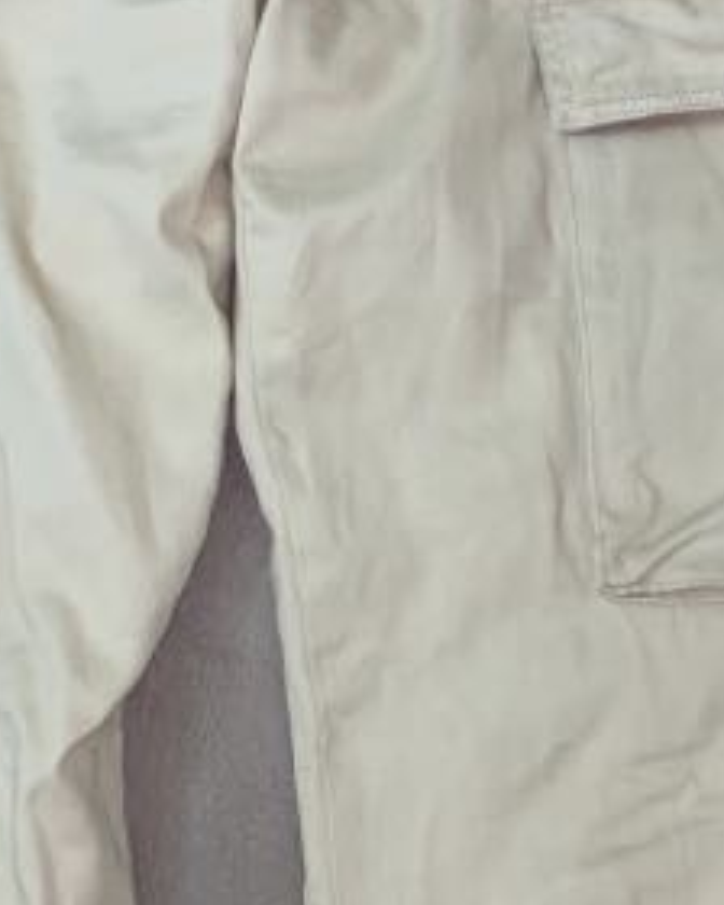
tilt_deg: -86.5
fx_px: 2625
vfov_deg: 19.5
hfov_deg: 15.5
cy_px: 543
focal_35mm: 98
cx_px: 637
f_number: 1.8
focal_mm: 4.25
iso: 64
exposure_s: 1/17
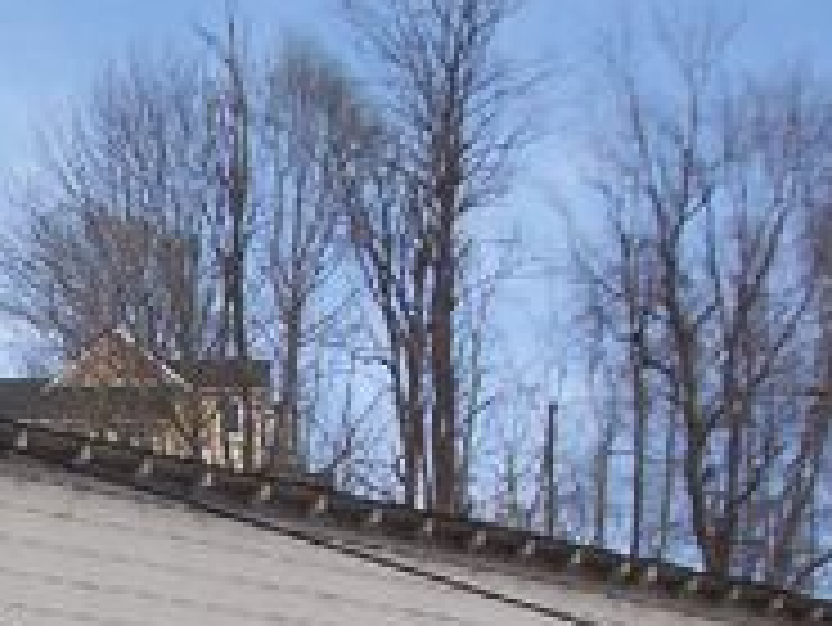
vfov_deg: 12.9
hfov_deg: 17.5
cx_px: 252
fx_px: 2694
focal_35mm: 112
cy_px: 777
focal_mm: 6
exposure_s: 1/471
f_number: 4.5
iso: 100
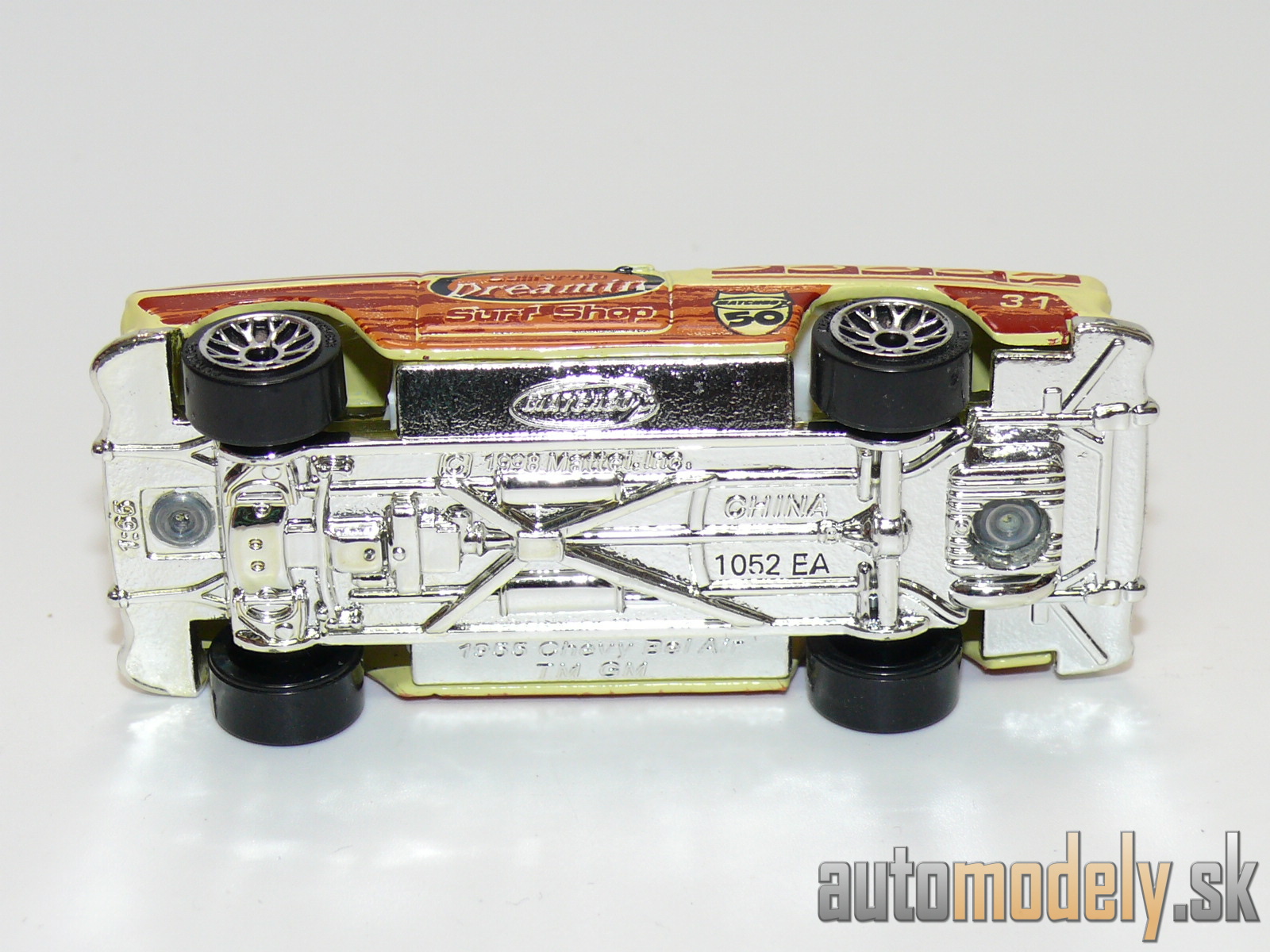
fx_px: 3742
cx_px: 635
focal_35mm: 102
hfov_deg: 19.3
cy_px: 476
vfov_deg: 14.5
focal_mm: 13.4
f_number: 4
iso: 100
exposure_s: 1/30
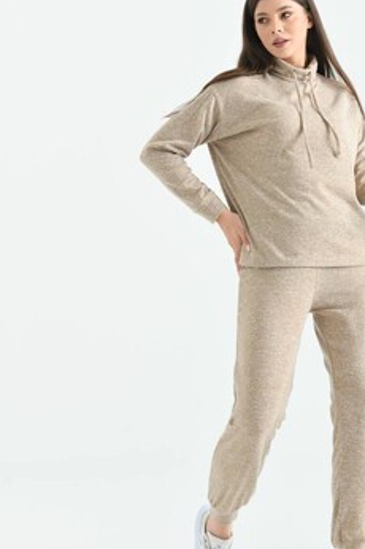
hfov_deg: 10.9
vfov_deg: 16.4
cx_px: 254
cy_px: 271
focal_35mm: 125
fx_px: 1905
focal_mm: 80
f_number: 5.6
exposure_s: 1/125
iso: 100
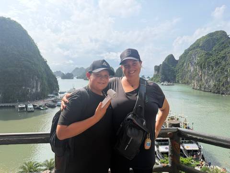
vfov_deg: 56.8
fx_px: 159
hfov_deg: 71.6
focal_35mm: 24
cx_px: 115
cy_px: 86
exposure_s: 1/1522
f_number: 1.78
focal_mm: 6.76
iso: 100
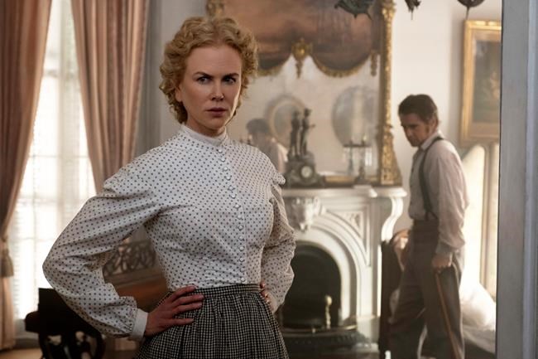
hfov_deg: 33.4
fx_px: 896
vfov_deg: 22.6
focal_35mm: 60
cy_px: 180
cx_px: 269
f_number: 3.6
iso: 2000
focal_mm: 40.1
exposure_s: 1/320
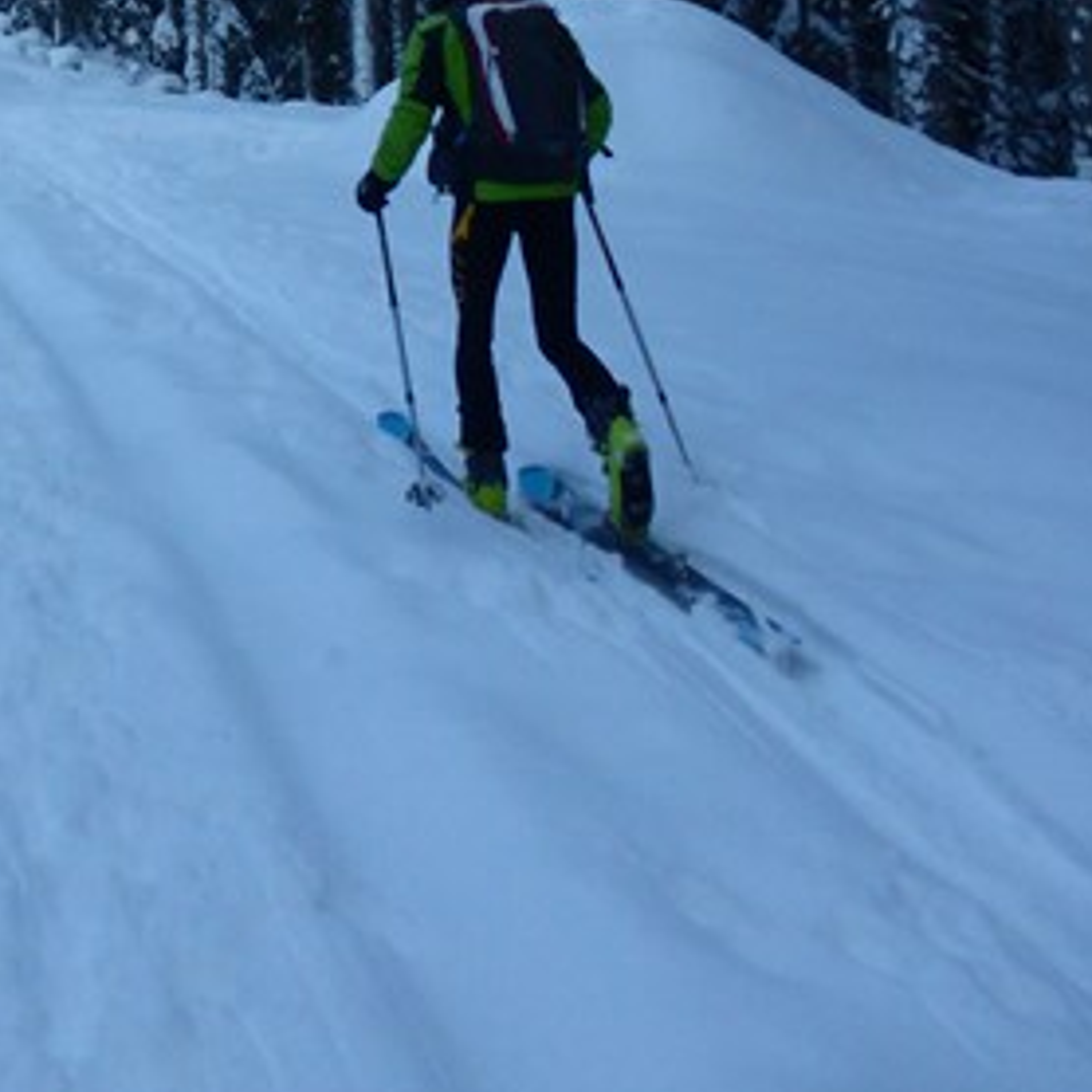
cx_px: -16
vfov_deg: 24.8
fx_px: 2177
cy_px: -295
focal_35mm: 61
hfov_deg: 26.6
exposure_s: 1/250
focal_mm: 4.3
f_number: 3.5
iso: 200
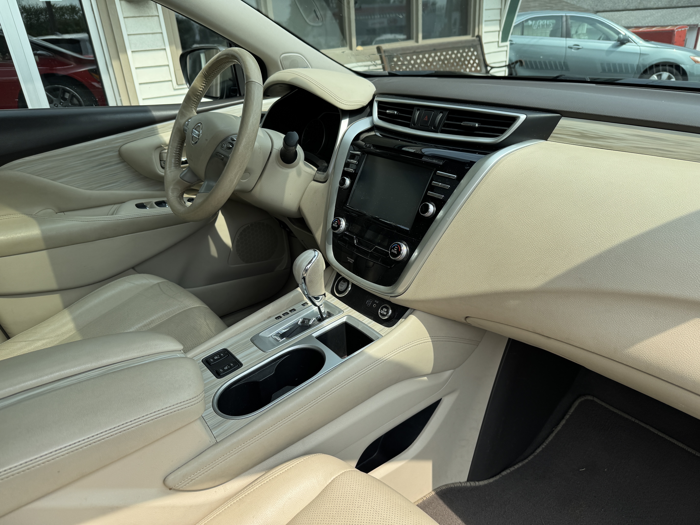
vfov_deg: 56.8
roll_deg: +1.4
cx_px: 350
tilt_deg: -28.2
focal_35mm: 24
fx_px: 485
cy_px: 262
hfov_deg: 71.6
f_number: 1.78
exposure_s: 1/2252
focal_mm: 6.76
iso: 80
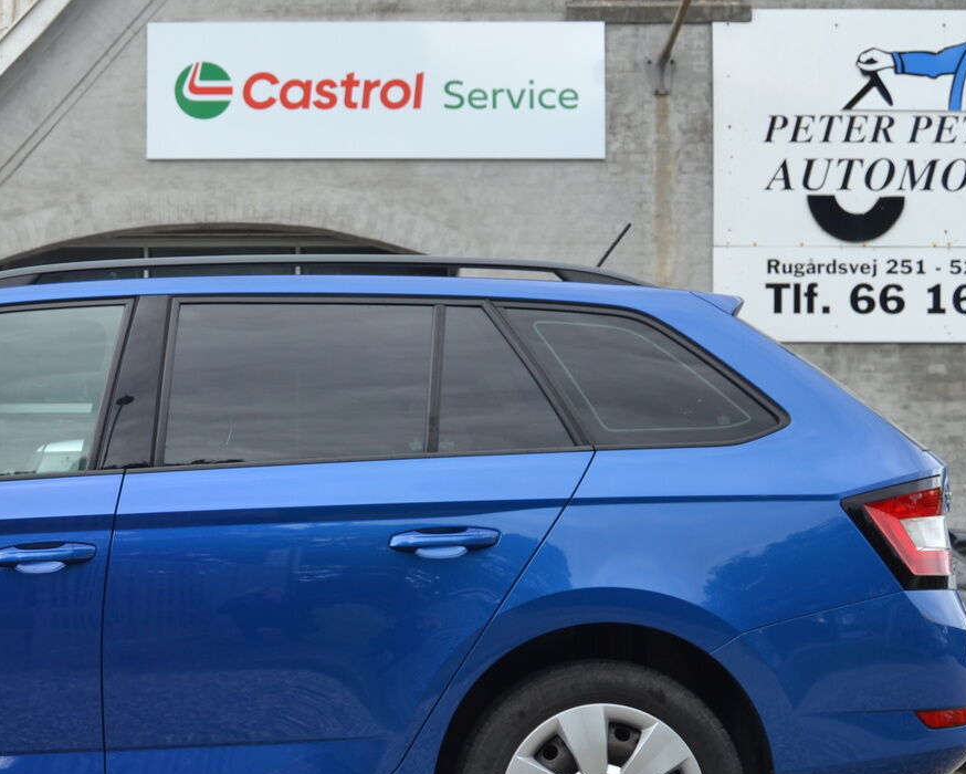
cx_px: 86
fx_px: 1945
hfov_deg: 26.9
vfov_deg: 22.3
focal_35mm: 68
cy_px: 583
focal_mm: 22
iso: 100
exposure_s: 1/125
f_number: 5.6
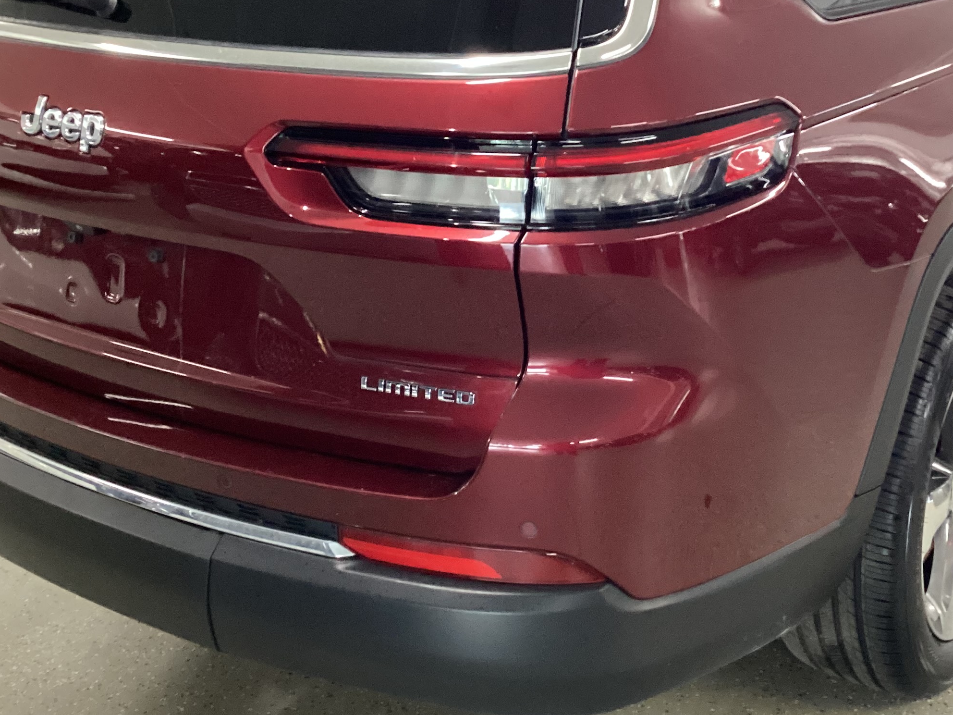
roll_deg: +0.9
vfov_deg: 28.2
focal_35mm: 51
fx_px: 1404
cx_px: 558
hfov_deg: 37.4
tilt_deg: -16.5
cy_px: 199
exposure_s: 1/30
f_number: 2.4
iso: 400
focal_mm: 3.3
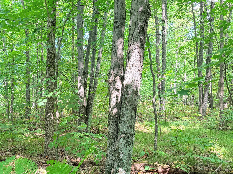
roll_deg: -0.7
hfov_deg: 54.3
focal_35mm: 33
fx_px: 222
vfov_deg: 42.6
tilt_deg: -3.7
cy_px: 108
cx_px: 78
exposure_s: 1/167
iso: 200
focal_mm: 6.76
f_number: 1.78
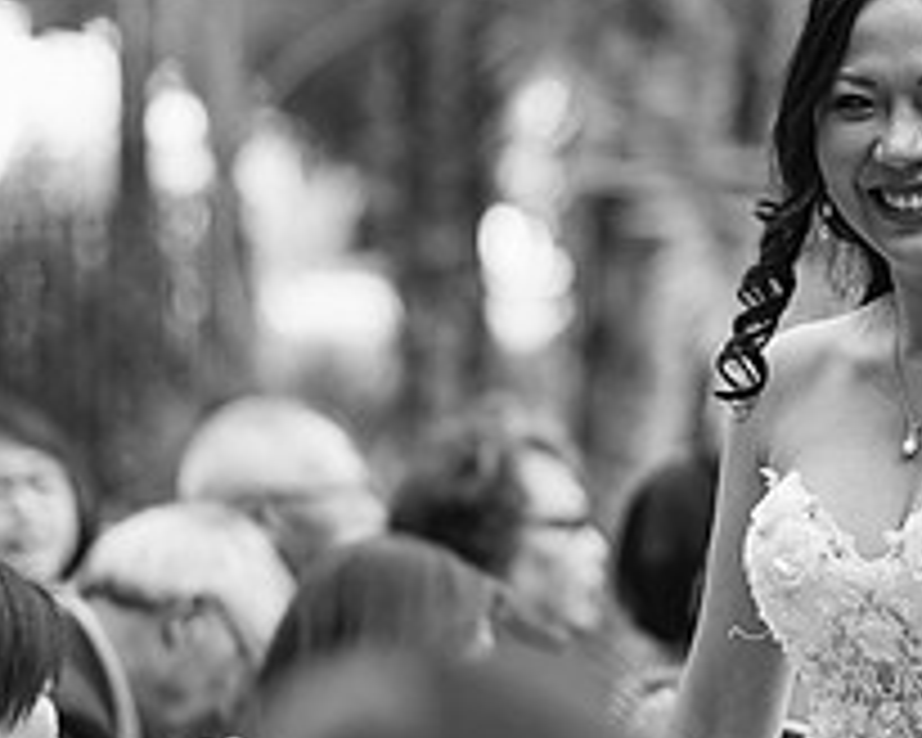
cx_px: 846
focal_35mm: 226
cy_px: 230
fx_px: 6167
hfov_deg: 8.5
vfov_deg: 6.8
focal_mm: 85
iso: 200
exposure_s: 1/250
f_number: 2
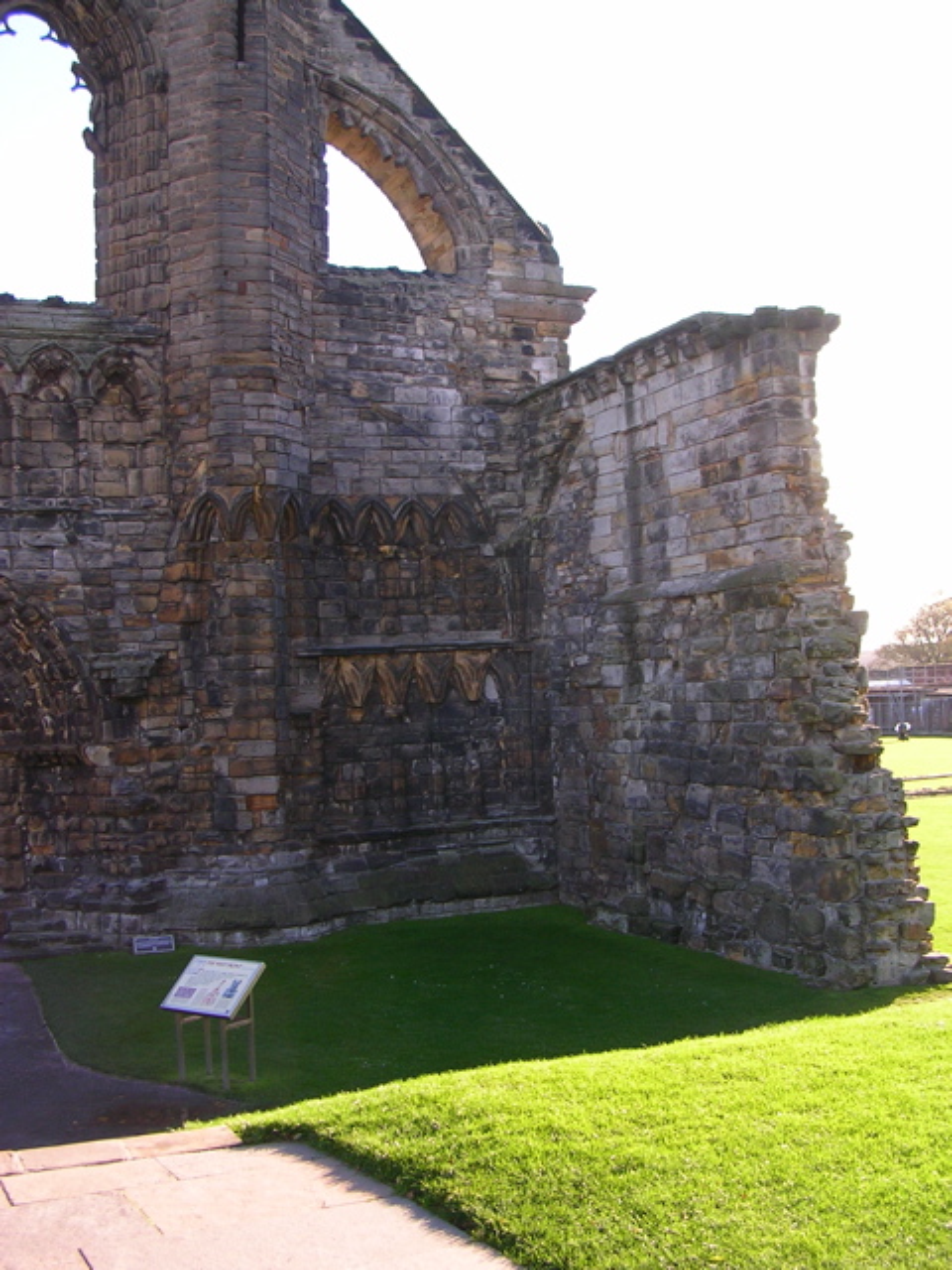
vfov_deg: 49.0
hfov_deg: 37.7
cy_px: 635
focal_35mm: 38
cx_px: 476
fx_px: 1393
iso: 50
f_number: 2.8
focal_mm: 5.8
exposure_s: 1/173
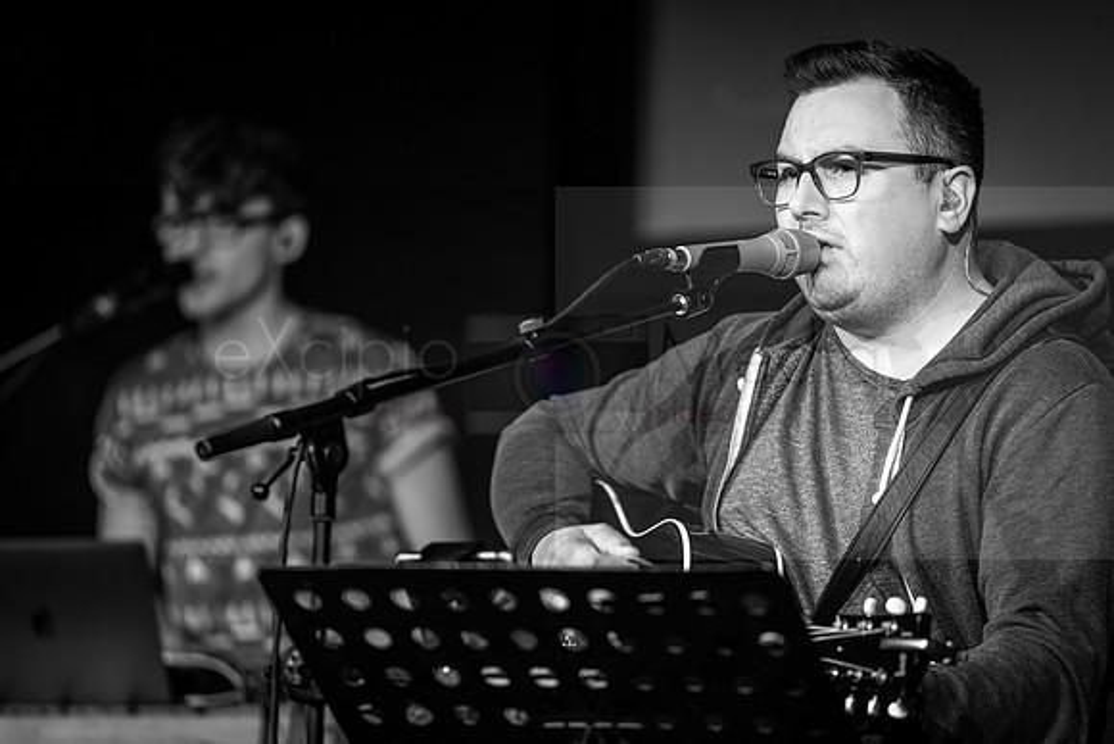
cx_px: 557
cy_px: 372
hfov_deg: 10.3
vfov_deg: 6.9
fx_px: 6190
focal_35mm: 200
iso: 320
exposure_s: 1/60
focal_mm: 200
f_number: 2.8
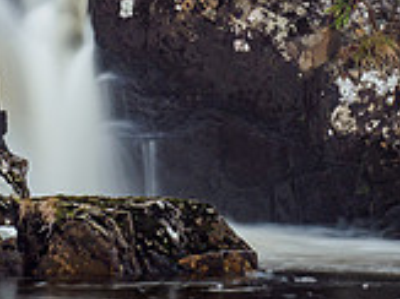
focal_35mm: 221
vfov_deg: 6.7
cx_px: 253
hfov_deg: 9.0
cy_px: -85
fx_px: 2552
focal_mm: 31
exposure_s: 3.2
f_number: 7.1
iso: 200
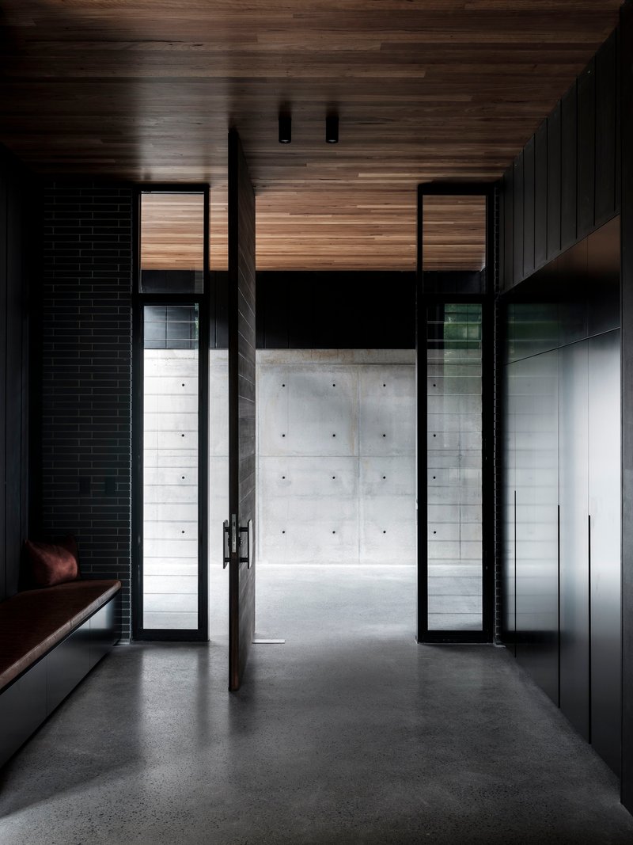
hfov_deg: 39.6
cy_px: 422
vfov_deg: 51.4
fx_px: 878
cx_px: 316
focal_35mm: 36
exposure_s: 4.3
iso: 100
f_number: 16
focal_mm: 45
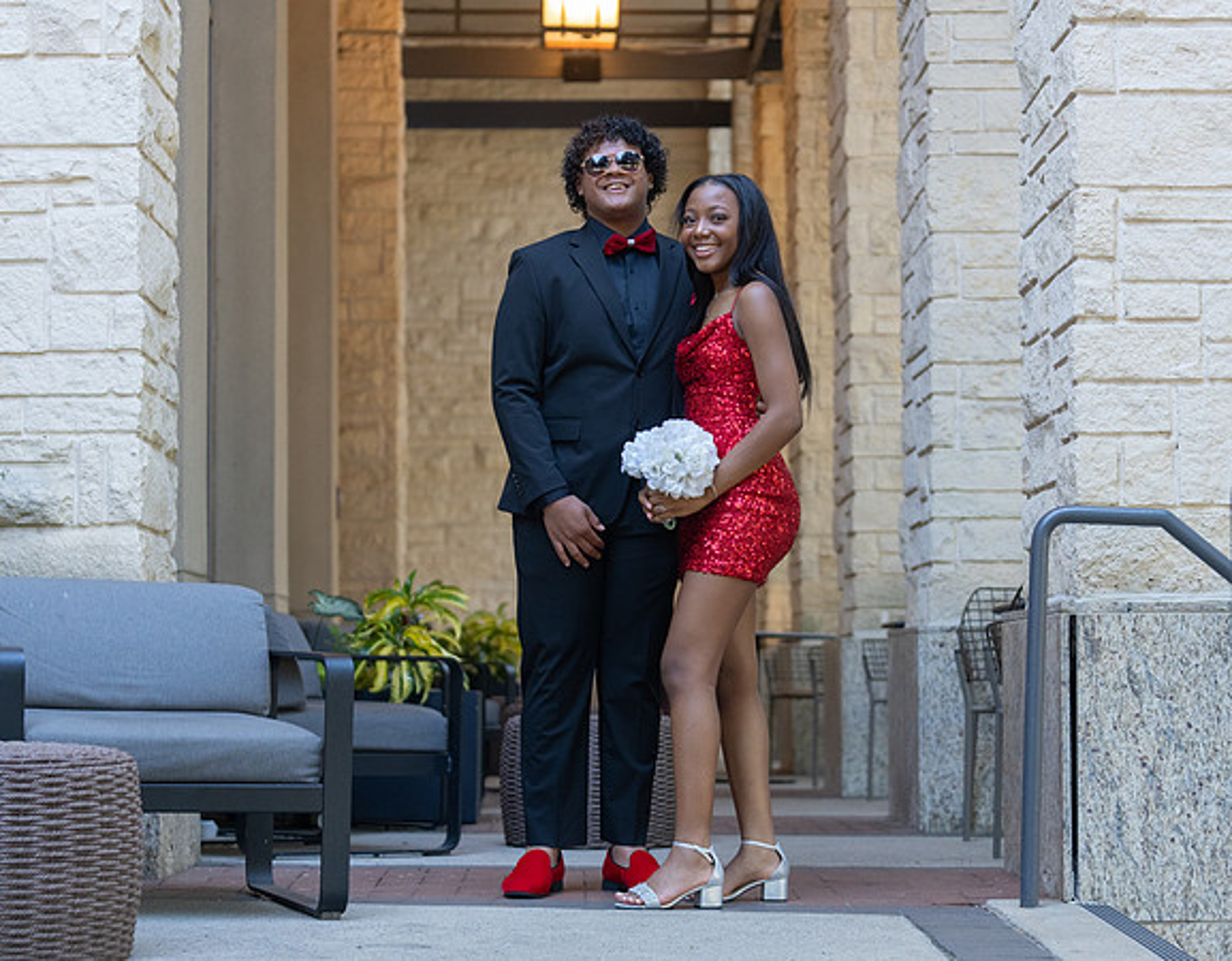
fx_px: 3004
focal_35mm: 83
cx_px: 693
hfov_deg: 23.2
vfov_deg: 18.2
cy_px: 510
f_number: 2.8
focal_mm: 70
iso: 1250
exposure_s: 1/320
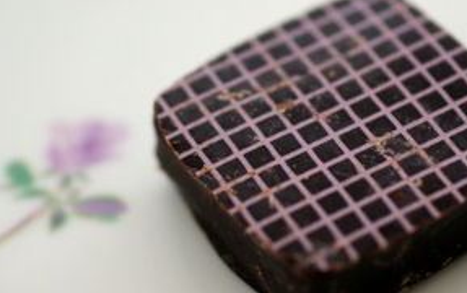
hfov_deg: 16.6
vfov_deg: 10.5
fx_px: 1592
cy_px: 134
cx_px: 316
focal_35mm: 125
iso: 400
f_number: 2.8
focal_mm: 50
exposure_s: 1/50
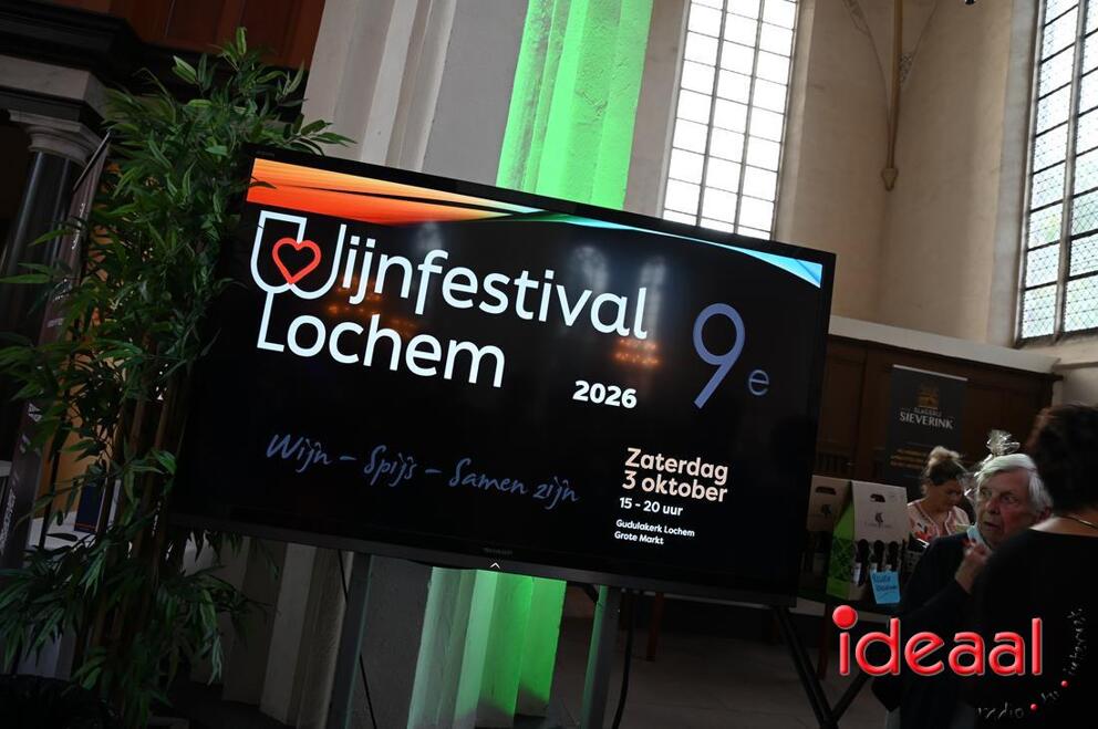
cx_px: 549
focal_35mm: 24
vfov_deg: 53.0
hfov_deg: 73.8
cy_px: 364
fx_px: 731
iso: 1250
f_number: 7.1
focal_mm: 24
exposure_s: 1/50
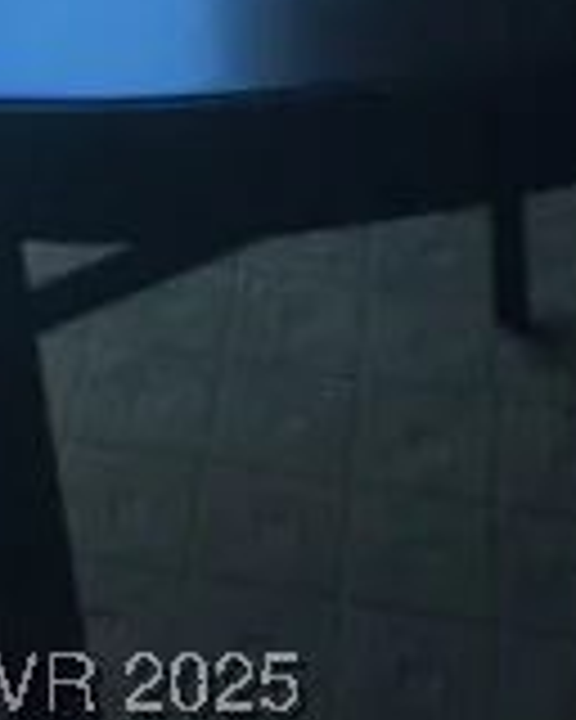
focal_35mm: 113
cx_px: 1004
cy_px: -680
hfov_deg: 12.6
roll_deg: +0.2
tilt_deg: -14.2
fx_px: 2408
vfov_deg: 14.4
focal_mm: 4.15
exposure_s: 1/15
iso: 32
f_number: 2.2
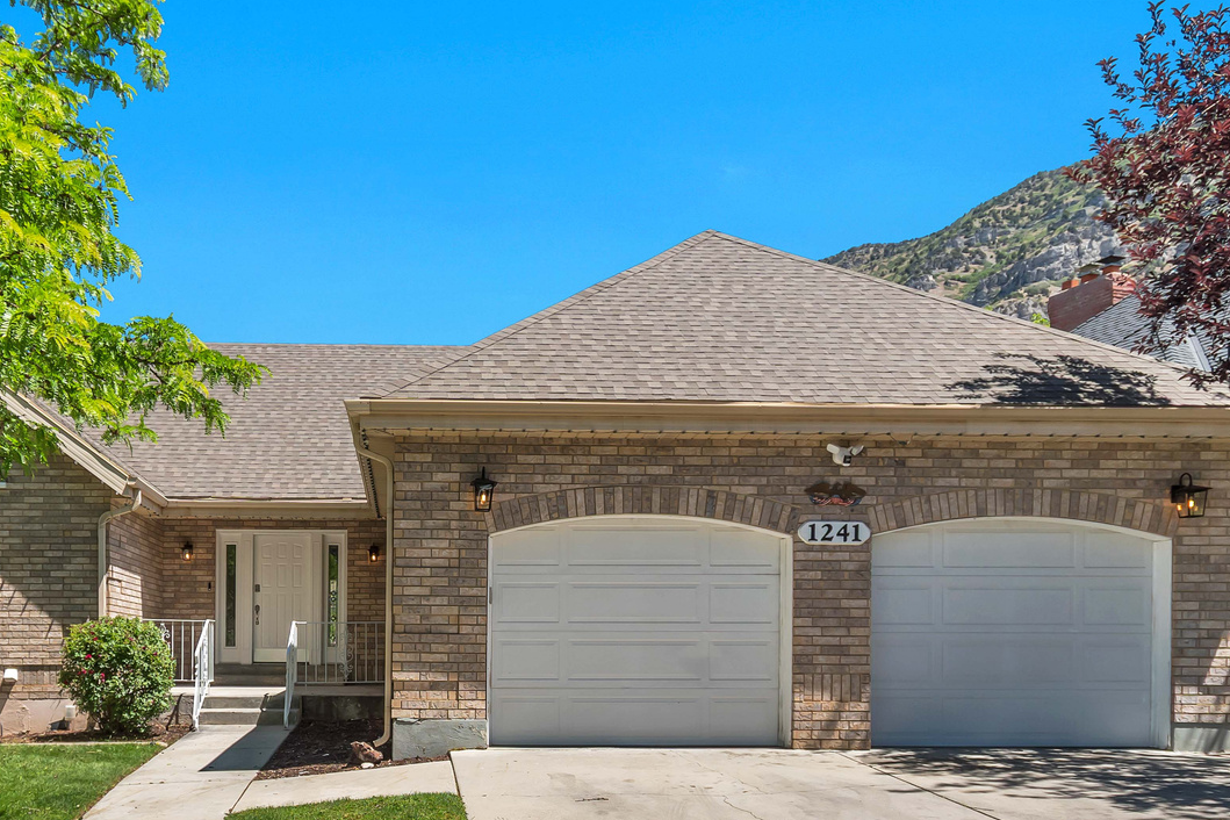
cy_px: 645
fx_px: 991
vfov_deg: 43.1
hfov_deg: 62.1
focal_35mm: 29
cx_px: 410
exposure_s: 1/1000
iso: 100
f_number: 4.5
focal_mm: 10
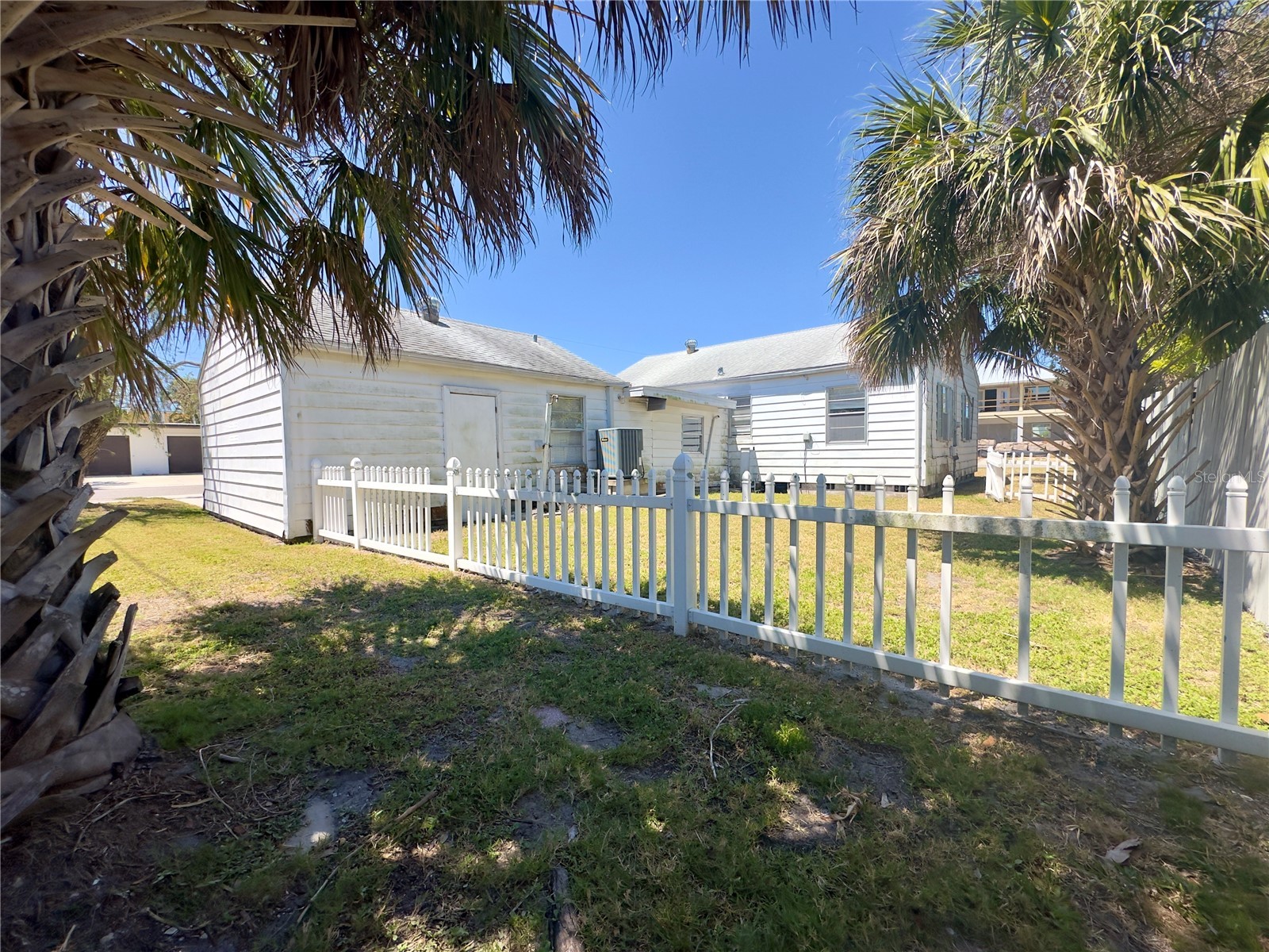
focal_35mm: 14
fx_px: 513
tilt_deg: -2.7
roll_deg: +0.4
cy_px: 476
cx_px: 634
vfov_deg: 85.7
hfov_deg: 102.1
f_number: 2.2
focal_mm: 2.22
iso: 40
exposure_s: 1/1667
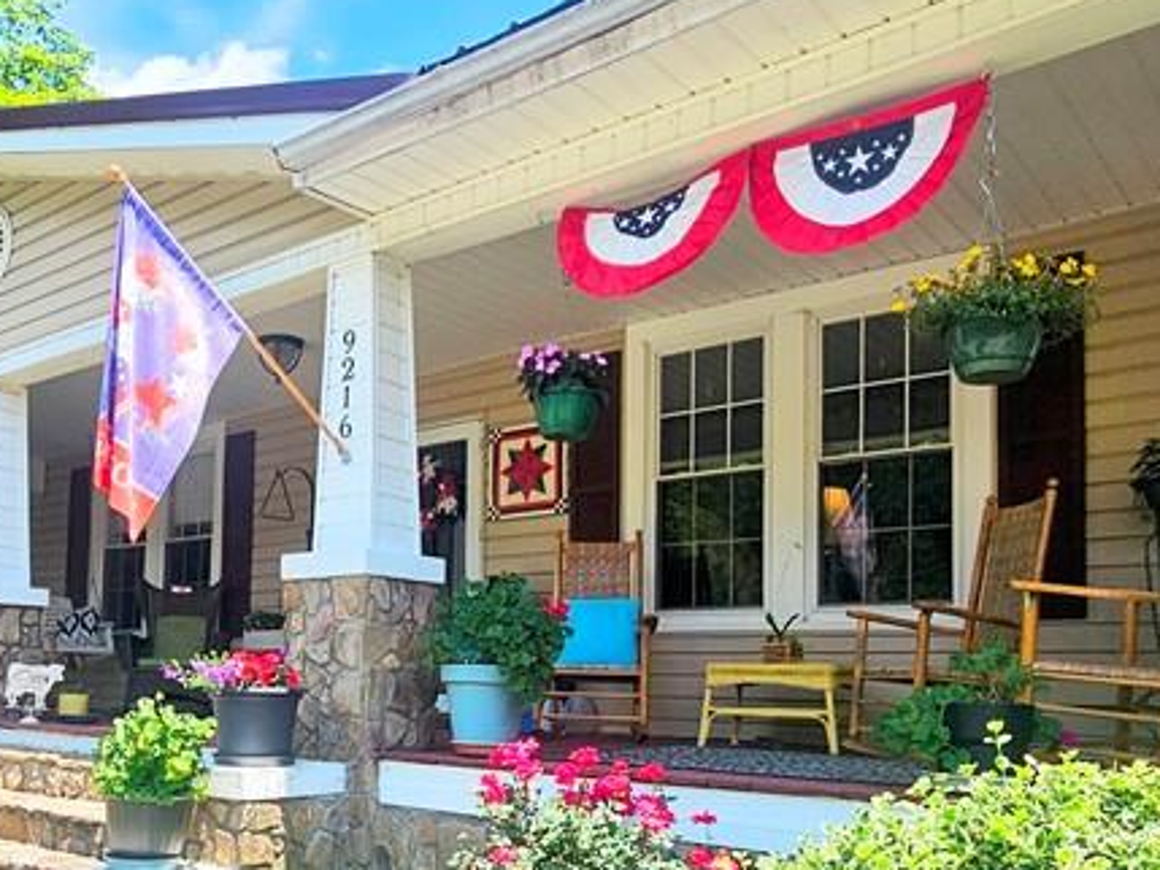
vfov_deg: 44.5
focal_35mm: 31
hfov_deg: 56.5
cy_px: 613
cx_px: 349
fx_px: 1039
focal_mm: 2.2
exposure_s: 1/1449
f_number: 2.2
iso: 50
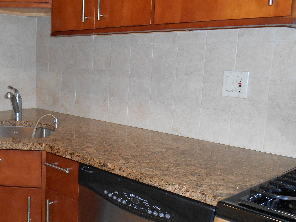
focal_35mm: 43
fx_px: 368
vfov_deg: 33.6
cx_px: 75
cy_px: 118
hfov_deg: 42.5
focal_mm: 4.7
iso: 220
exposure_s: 1/25
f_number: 3.4
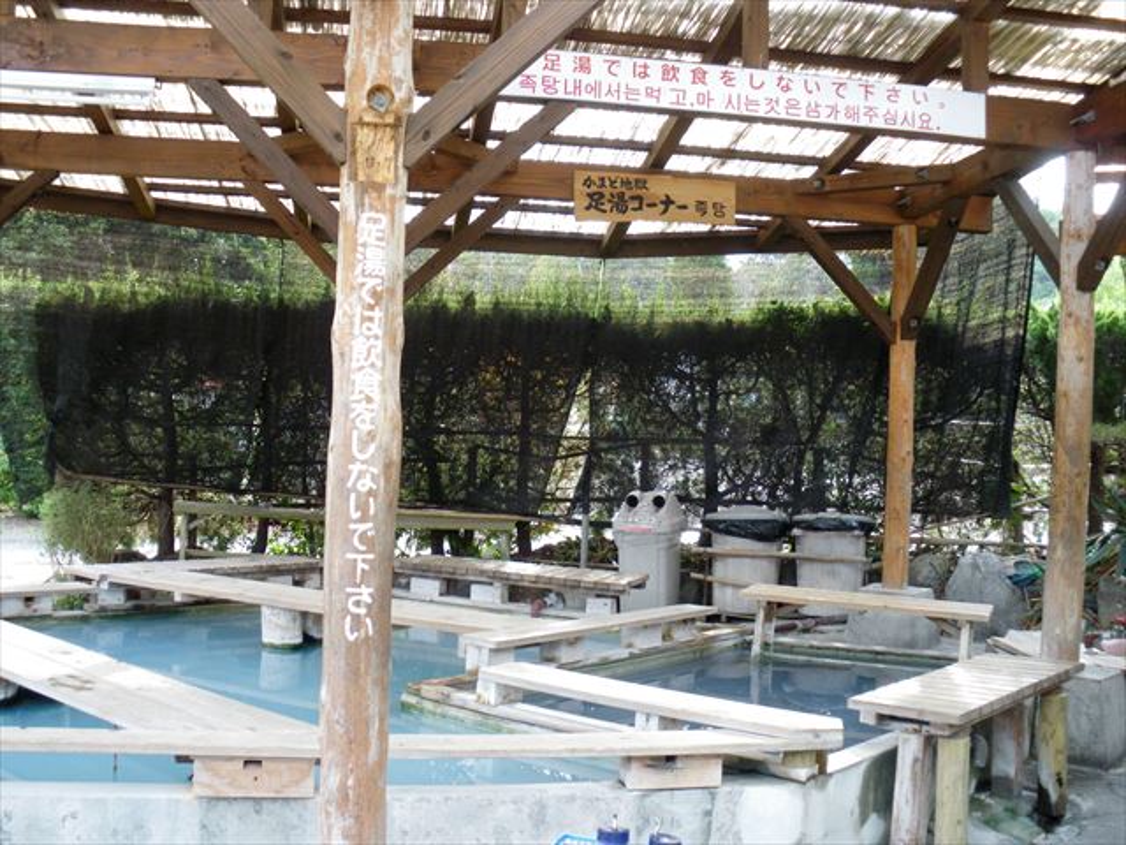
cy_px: 422
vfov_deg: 39.7
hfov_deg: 51.4
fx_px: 1171
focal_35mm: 36
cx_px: 563
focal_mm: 6.3
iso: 250
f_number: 3.5
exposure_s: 1/50
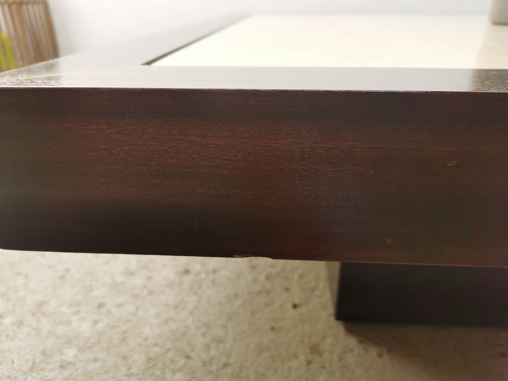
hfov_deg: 65.3
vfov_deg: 51.4
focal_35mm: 27
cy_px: 190
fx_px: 396
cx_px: 254
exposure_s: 1/114
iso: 50
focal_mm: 5.58
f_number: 1.8
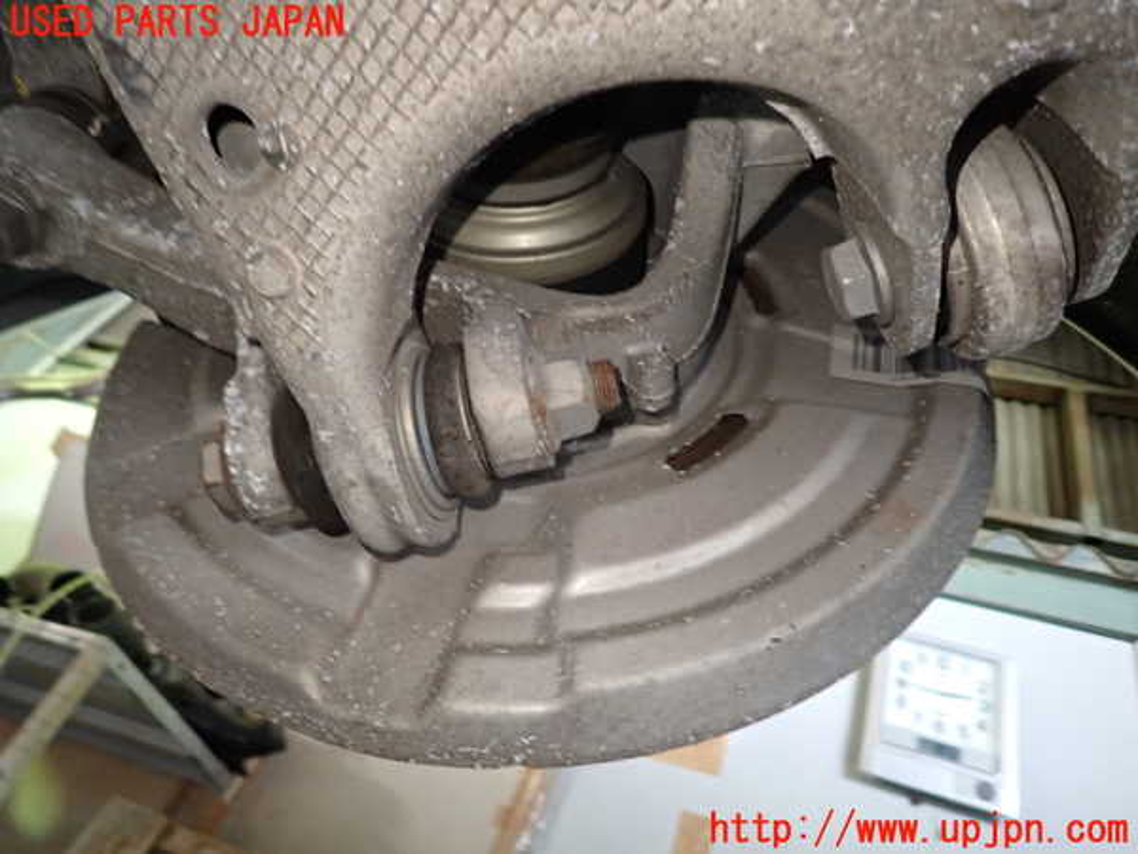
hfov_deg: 69.4
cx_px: 569
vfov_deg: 54.9
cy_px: 427
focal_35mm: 25
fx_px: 822
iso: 250
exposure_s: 1/30
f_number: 2
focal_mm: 4.5
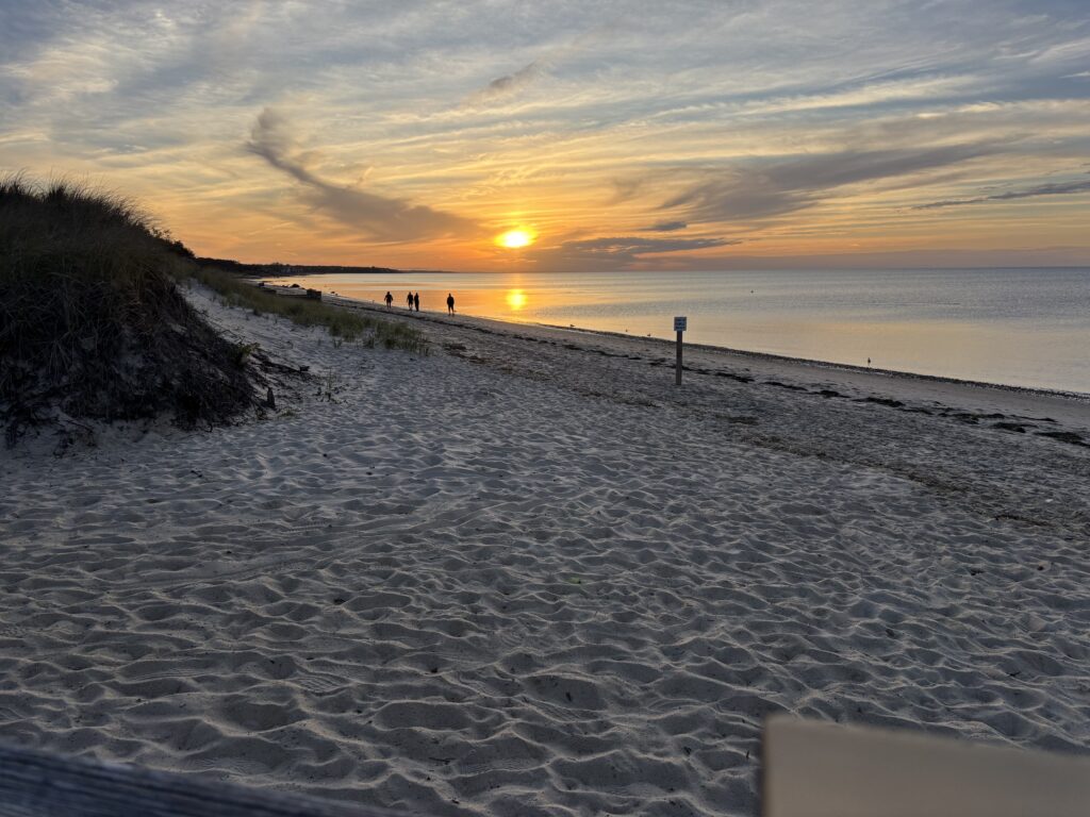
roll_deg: +0.5
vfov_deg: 53.1
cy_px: 408
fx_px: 819
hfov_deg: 67.3
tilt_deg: -9.7
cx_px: 545
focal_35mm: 26
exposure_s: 1/1080
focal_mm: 5.96
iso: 50
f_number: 1.6
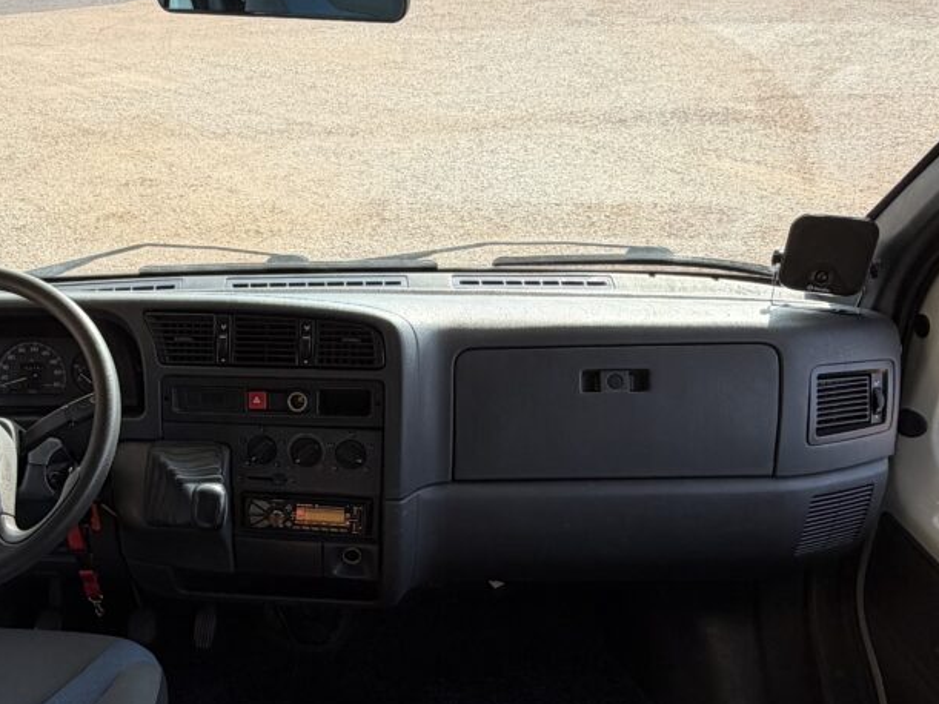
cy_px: 437
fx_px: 895
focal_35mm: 33
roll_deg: +3.4
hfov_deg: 53.9
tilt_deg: -32.5
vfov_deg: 42.6
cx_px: 287
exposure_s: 1/506
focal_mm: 2.22
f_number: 2.2
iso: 40
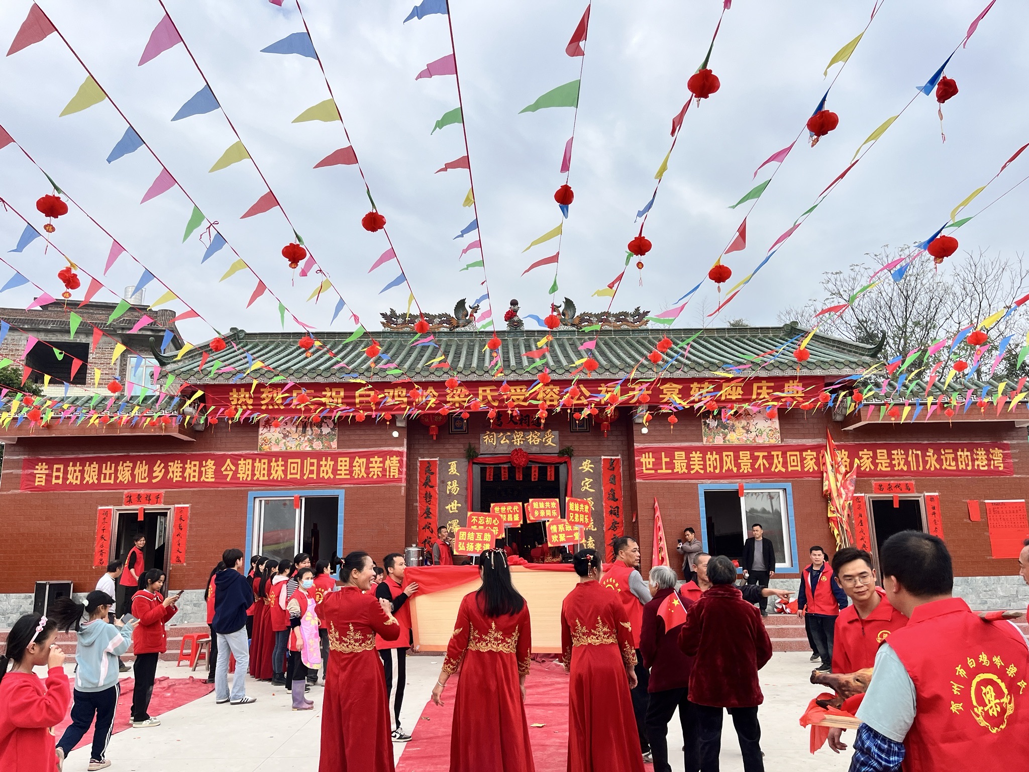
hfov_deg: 67.3
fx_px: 773
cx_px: 514
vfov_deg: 53.1
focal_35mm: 26
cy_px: 386
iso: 50
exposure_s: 1/1923
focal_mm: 5.1
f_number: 1.6
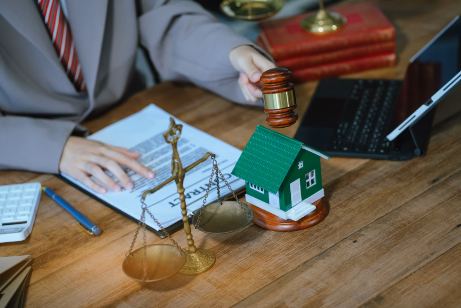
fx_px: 1088
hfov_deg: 23.9
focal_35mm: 85
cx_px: 230
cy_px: 154
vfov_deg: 16.1
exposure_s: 1/200
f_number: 3.2
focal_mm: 85
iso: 500
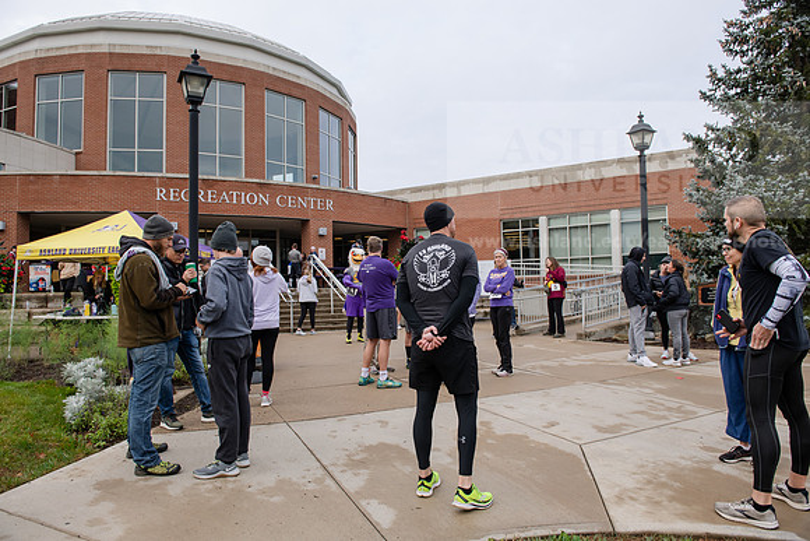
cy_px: 270
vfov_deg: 53.2
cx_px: 405
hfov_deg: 73.7
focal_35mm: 24
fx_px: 540
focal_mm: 24
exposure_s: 1/320
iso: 400
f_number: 5.6
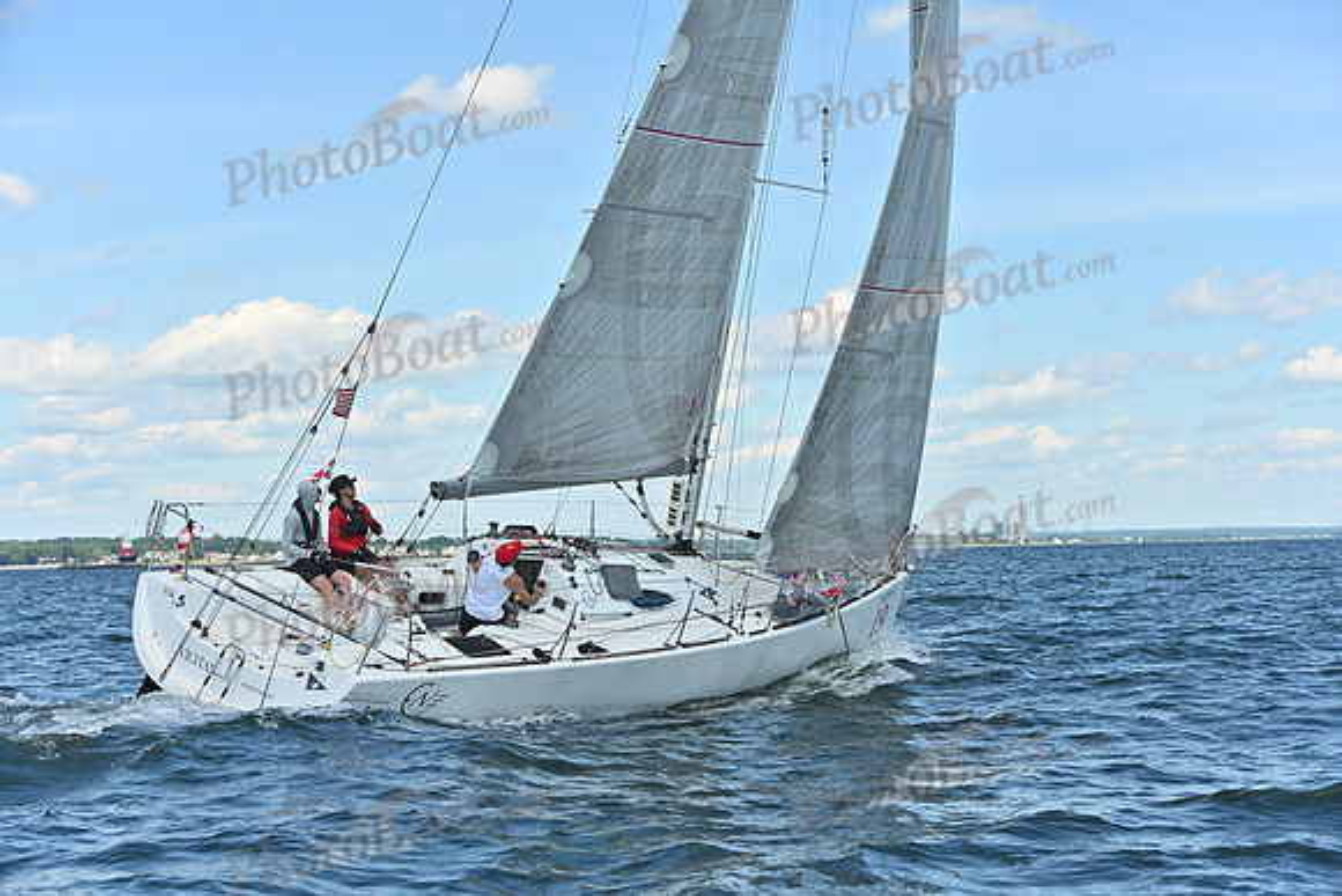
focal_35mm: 70
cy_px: 448
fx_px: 2610
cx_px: 671
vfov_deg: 19.5
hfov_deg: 28.8
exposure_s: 1/1250
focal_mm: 70
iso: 250
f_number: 6.3
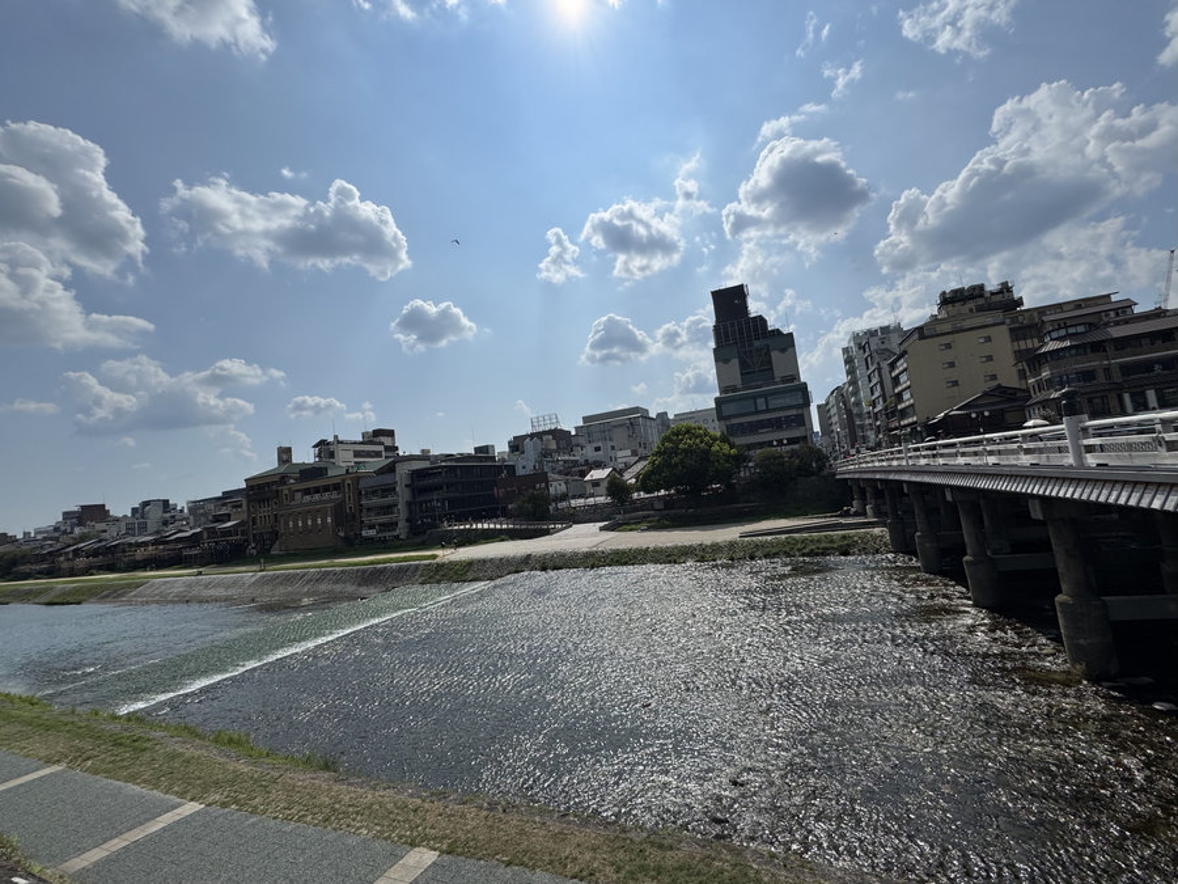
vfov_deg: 85.7
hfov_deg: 102.1
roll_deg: +3.7
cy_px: 442
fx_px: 476
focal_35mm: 14
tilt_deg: +5.3
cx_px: 589
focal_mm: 2.22
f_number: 2.2
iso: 40
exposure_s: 1/5650
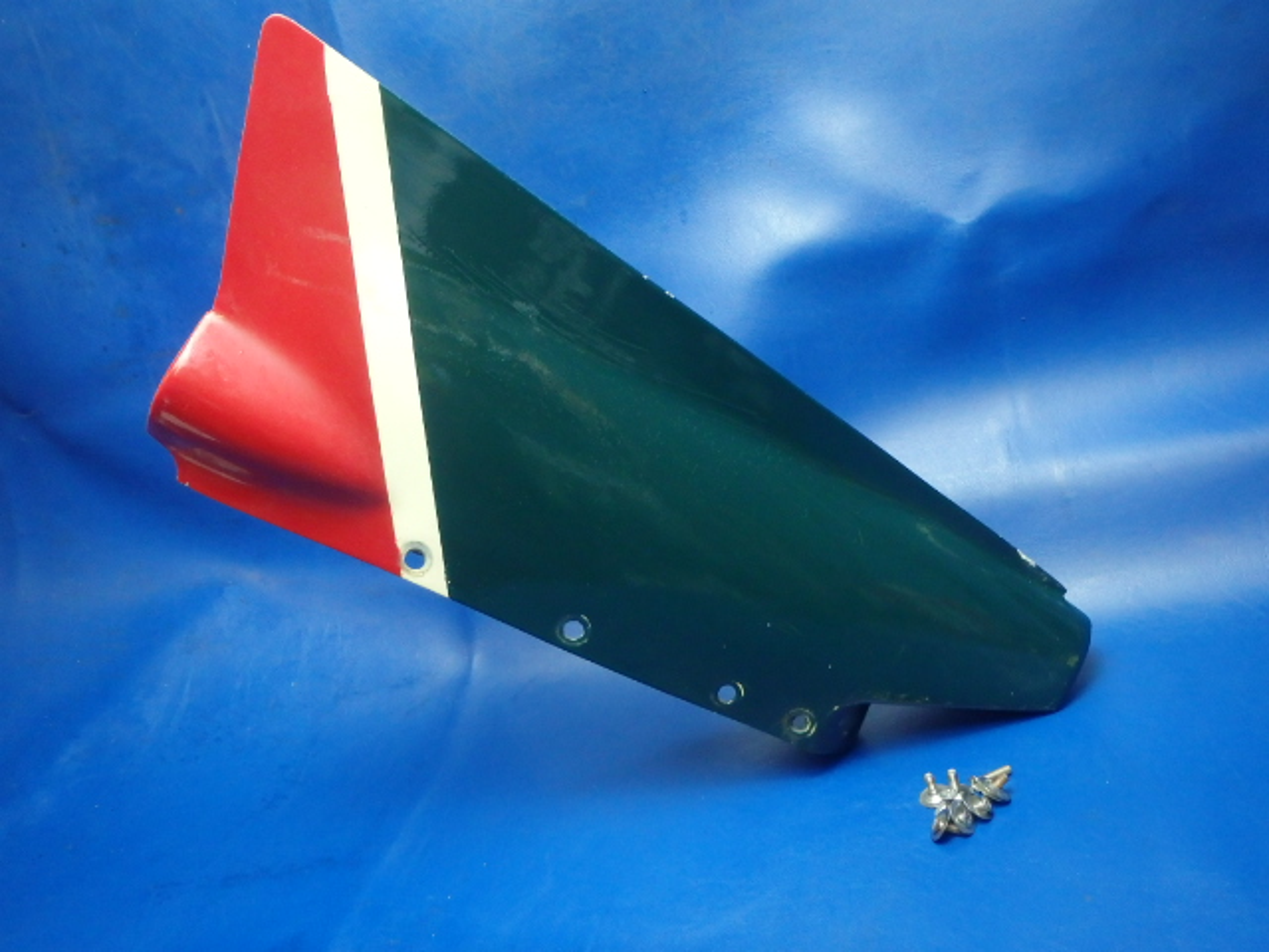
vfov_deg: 49.7
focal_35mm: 28
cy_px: 476
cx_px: 634
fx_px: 1026
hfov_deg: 63.4
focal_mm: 5
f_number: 3.9
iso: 640
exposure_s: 1/30
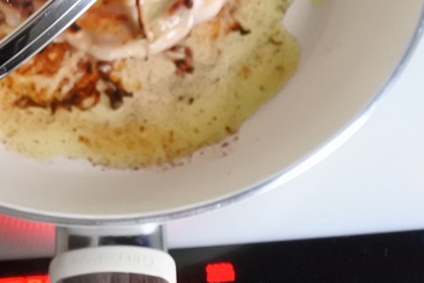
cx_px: 107
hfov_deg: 26.6
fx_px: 884
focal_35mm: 75
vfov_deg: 17.5
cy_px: -33
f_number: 4.5
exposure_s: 1/30
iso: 2500
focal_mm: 12.3
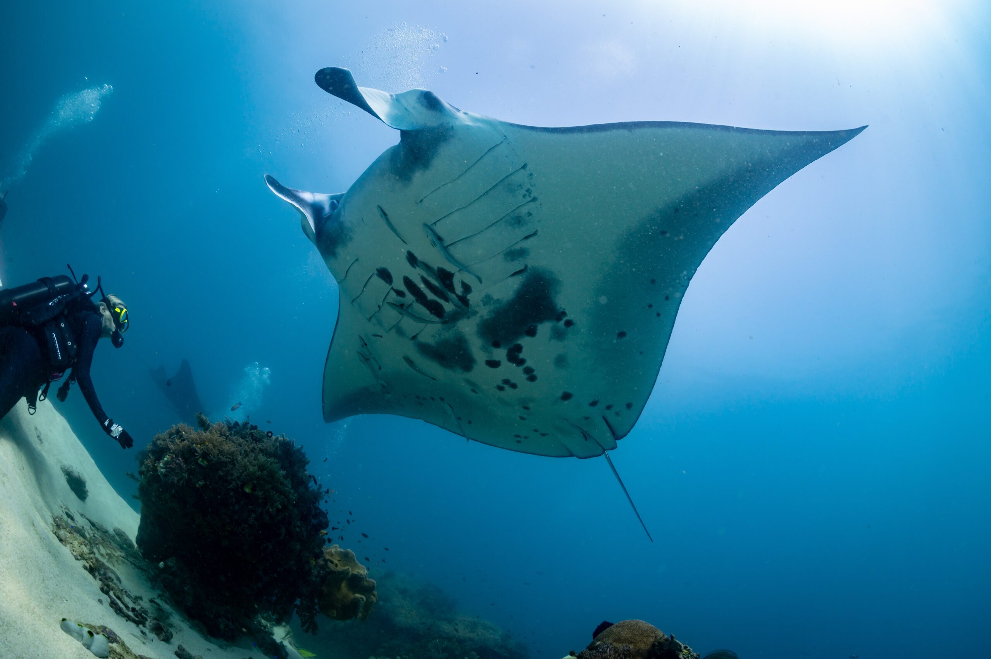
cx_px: 496
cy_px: 330
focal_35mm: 15
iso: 200
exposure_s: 1/200
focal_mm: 15
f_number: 8
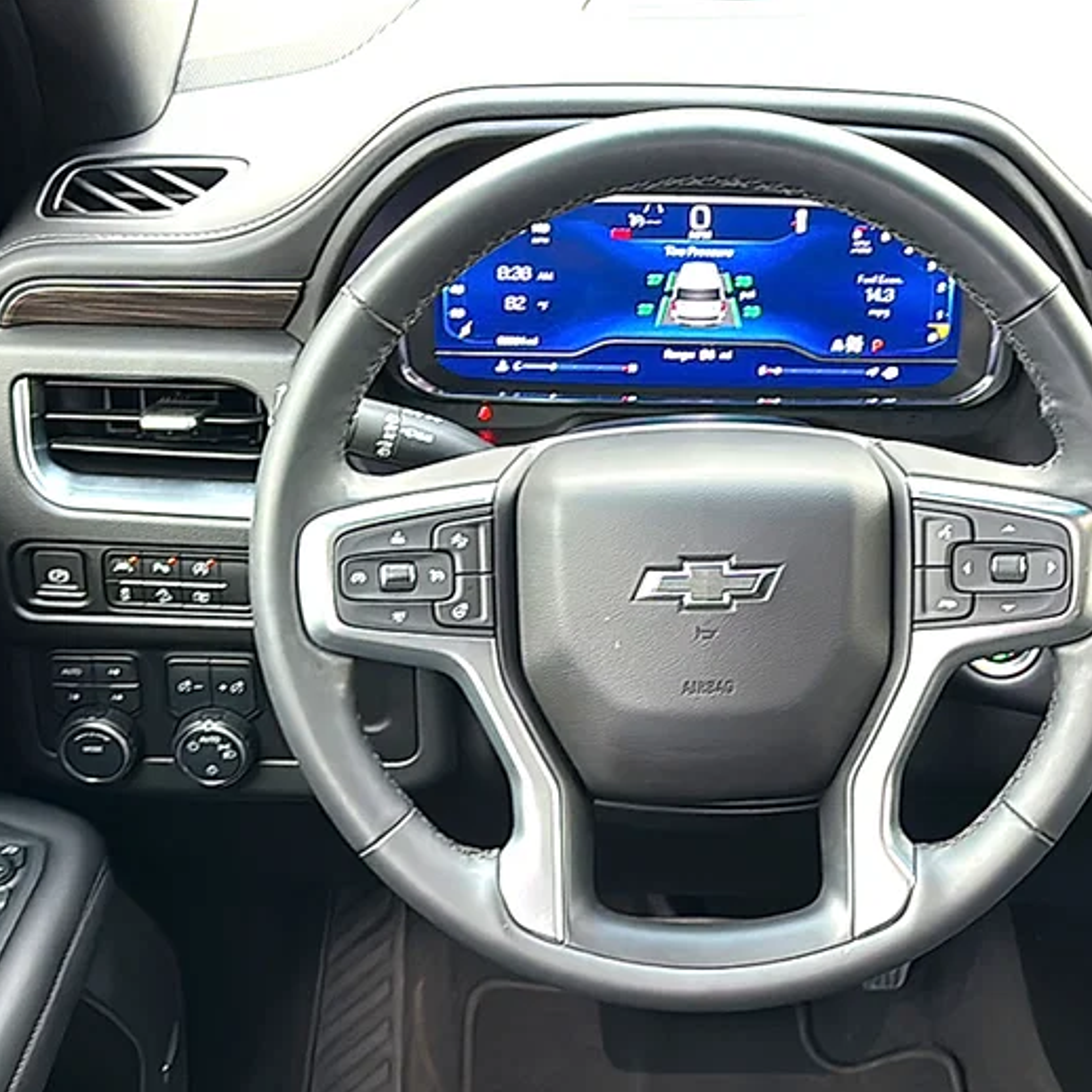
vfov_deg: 34.7
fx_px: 1749
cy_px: 549
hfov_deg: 34.4
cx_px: 708
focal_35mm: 49
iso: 200
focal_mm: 6.86
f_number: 1.78
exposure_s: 1/40
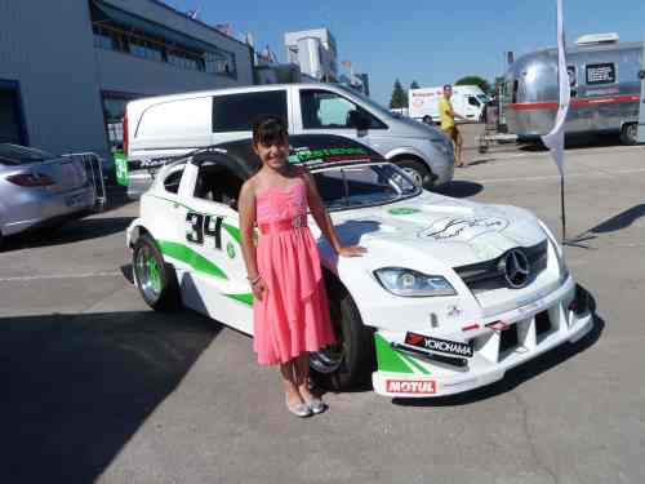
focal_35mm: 34
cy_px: 242
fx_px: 634
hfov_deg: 54.0
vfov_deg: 41.8
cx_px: 322
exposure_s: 1/640
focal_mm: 6.1
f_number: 5
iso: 80
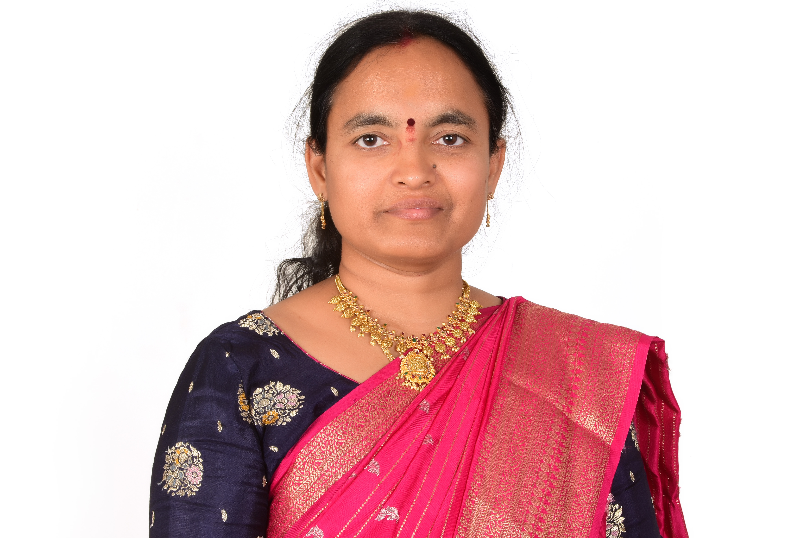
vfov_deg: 16.3
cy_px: 271
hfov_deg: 24.2
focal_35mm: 84
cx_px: 417
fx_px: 1883
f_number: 10
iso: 100
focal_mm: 44
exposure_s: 1/160
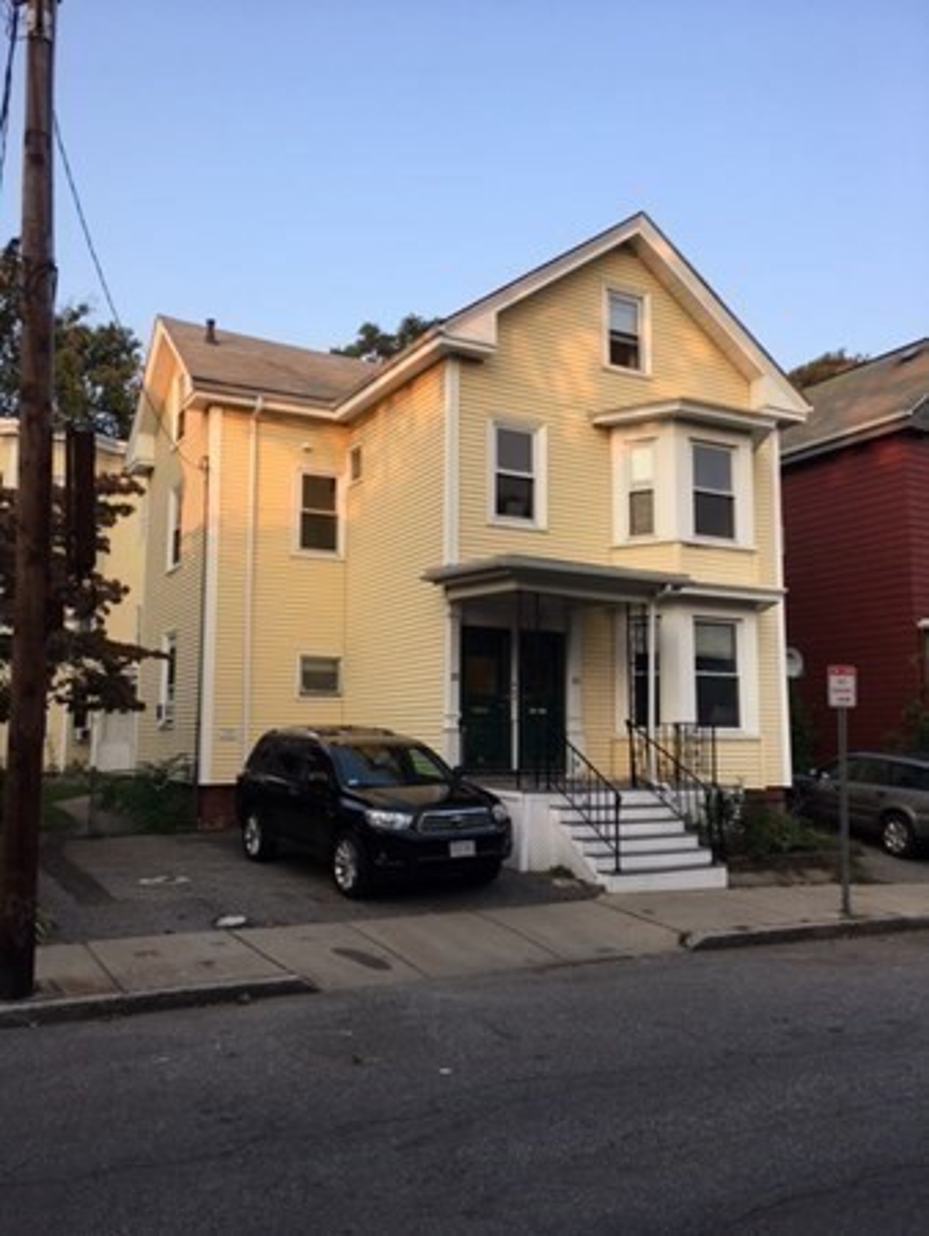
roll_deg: +0.2
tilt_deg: +7.8
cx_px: 464
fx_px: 1037
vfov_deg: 61.6
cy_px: 618
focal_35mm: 29
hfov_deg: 48.3
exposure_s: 1/146
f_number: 2.2
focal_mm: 4.15
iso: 25
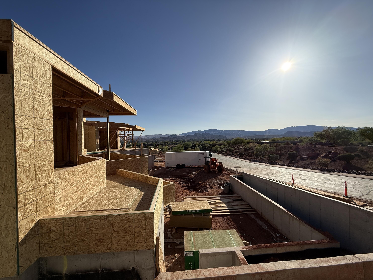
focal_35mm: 14
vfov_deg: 85.7
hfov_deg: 102.1
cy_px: 140
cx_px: 186
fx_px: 151
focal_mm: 2.22
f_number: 2.2
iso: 50
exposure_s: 1/4149
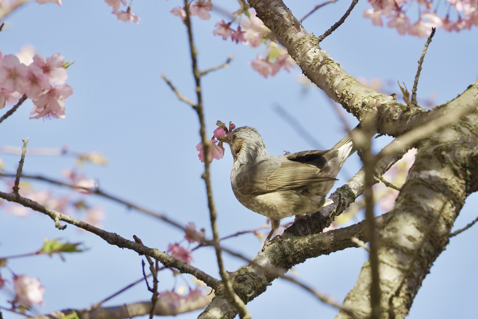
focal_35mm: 300
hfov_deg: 6.9
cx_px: 239
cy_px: 160
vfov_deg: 4.6
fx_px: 3983
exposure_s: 1/200
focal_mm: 200
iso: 1600
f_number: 5.6
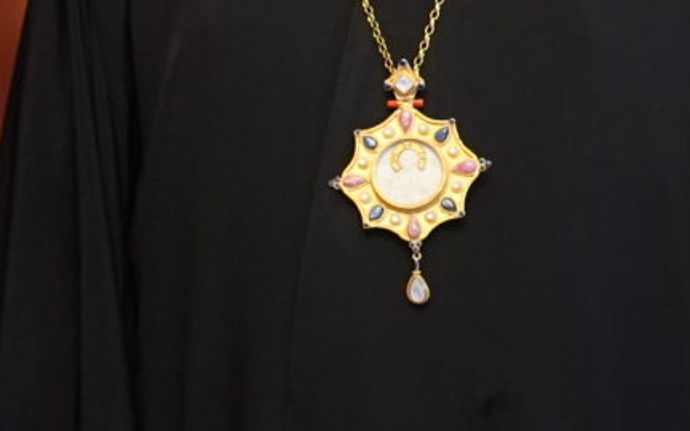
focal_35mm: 145
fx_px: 2727
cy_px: -44
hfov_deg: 14.2
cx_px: 37
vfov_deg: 9.0
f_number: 4
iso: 3200
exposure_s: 1/160
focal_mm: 24
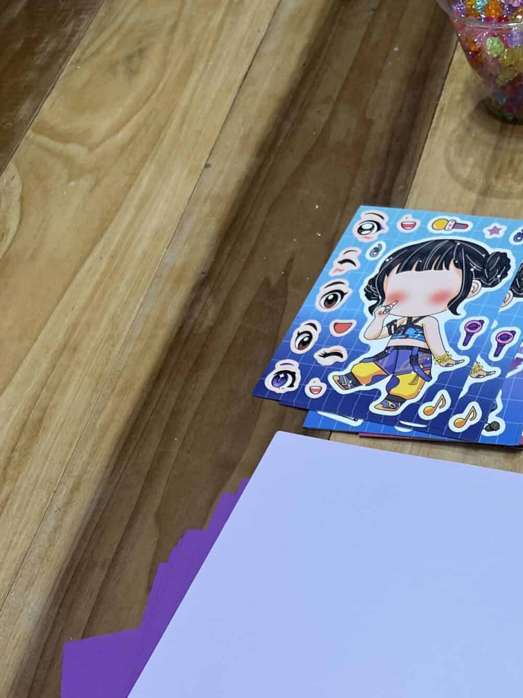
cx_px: 486
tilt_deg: -61.7
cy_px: 656
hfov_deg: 27.9
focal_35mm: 50
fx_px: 1007
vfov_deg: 35.4
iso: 80
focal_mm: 5.7
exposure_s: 1/120
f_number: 1.5
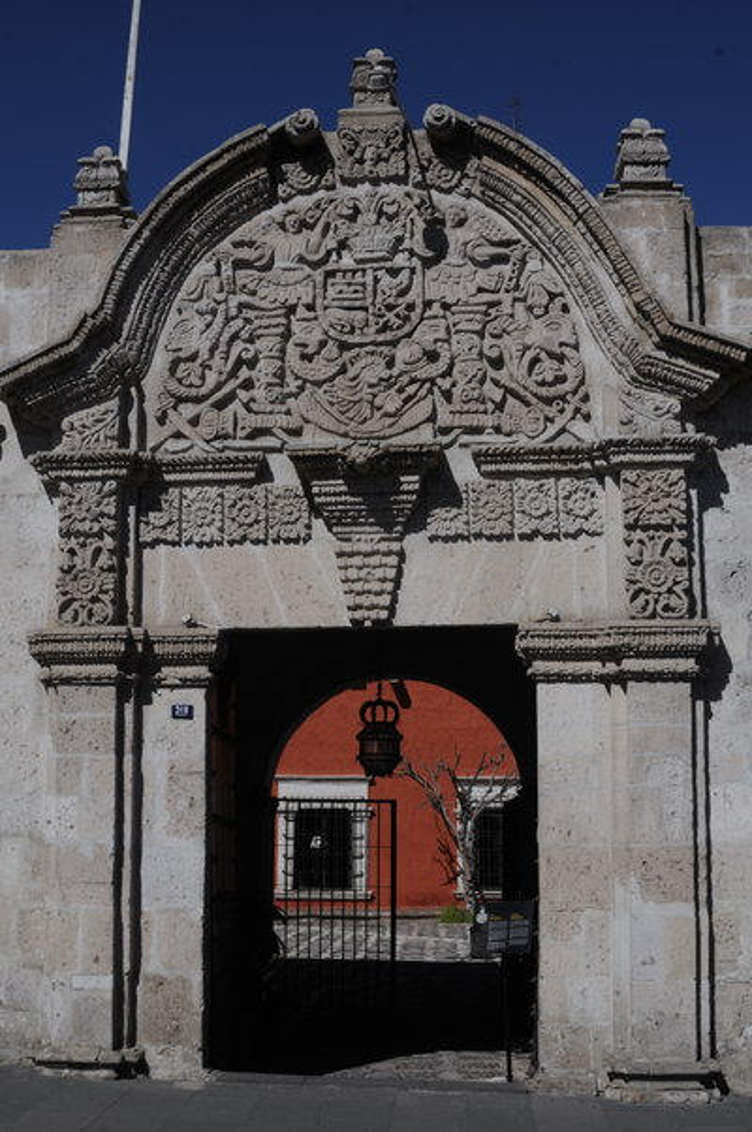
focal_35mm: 42
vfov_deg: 46.4
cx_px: 376
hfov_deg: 31.8
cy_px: 566
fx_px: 1319
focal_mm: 28
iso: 200
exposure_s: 1/640
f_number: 13
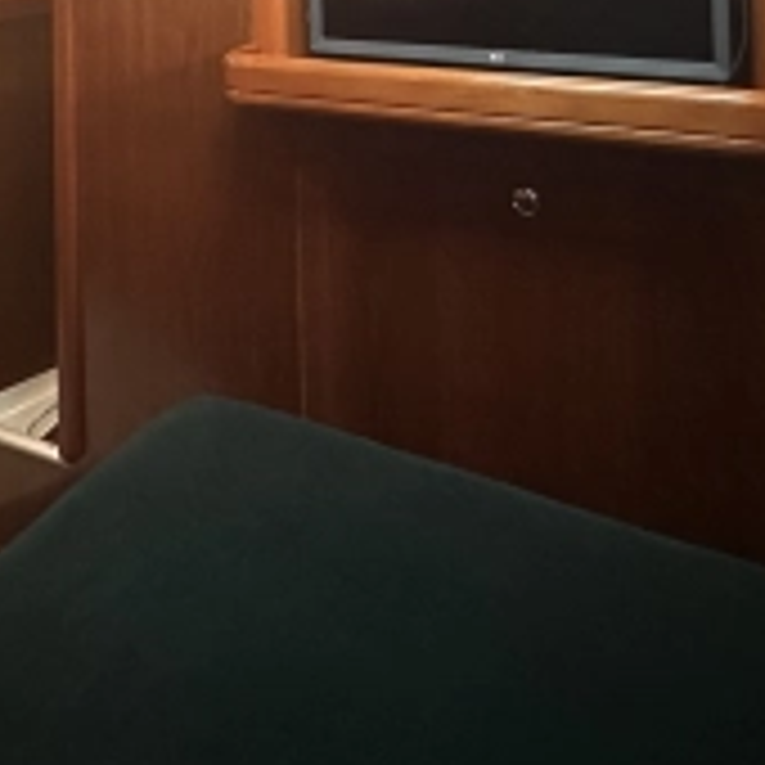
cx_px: 252
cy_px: -146
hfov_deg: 41.3
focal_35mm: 40
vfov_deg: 34.0
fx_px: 1000
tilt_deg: +3.4
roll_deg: +1.8
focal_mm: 2.22
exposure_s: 1/50
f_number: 2.2
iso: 1250
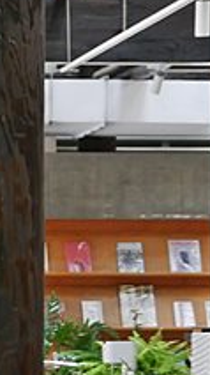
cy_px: 355
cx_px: -385
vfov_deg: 9.5
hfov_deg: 5.1
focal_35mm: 226
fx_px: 2241
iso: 200
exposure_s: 1/60
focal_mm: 22
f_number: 4.6
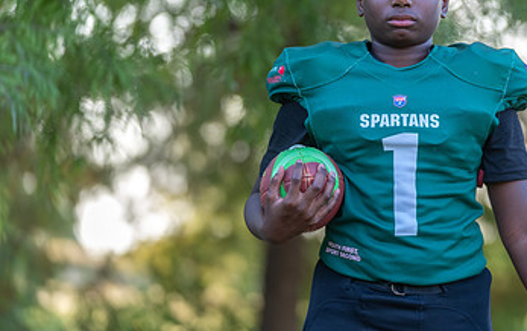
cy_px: 103
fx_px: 3279
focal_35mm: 228
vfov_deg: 5.8
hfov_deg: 9.2
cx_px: 424
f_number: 2.8
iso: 250
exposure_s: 1/320
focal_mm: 130
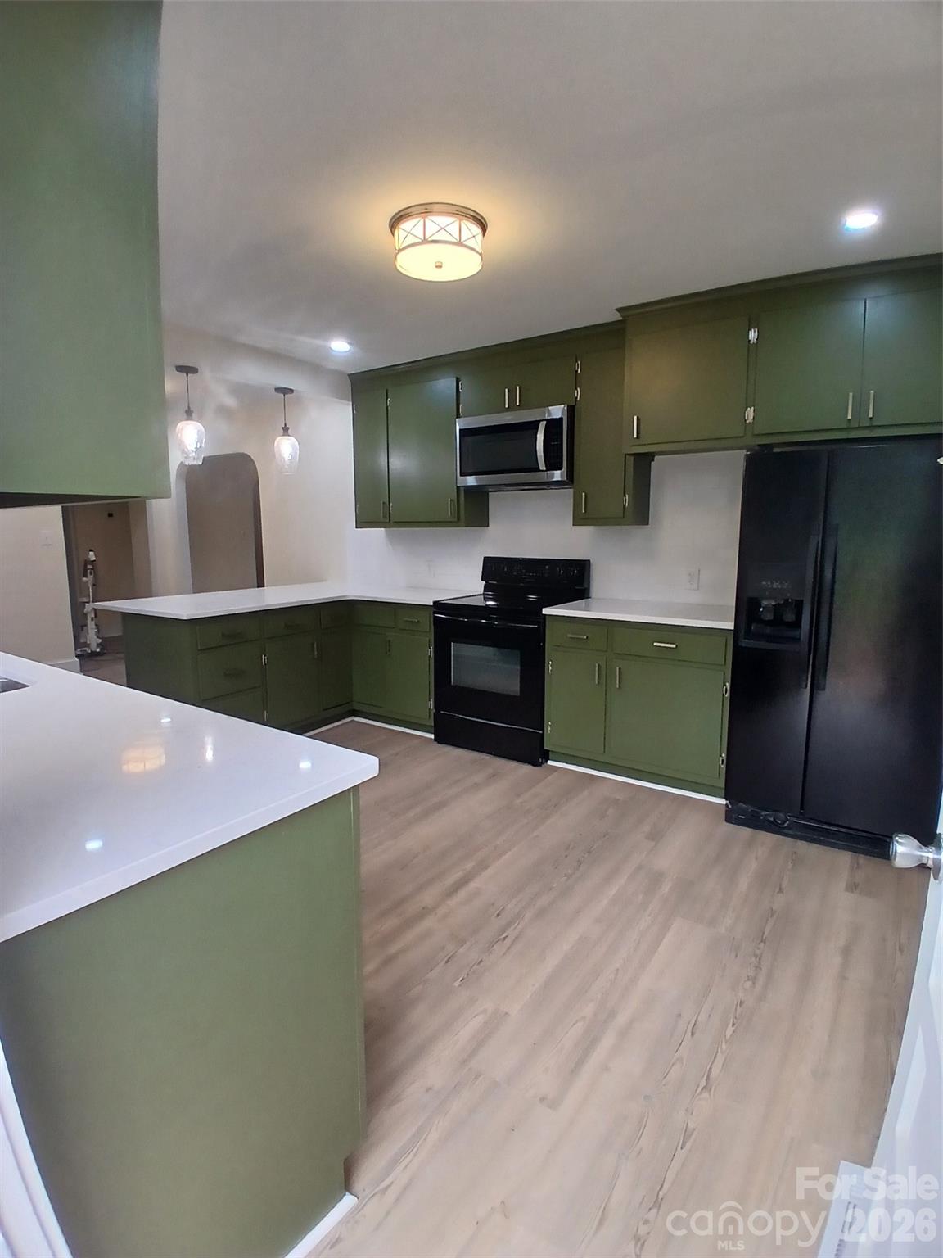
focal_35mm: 17
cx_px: 472
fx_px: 617
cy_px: 629
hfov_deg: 74.7
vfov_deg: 91.0
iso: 100
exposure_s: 1/60
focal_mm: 1.4
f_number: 2.2
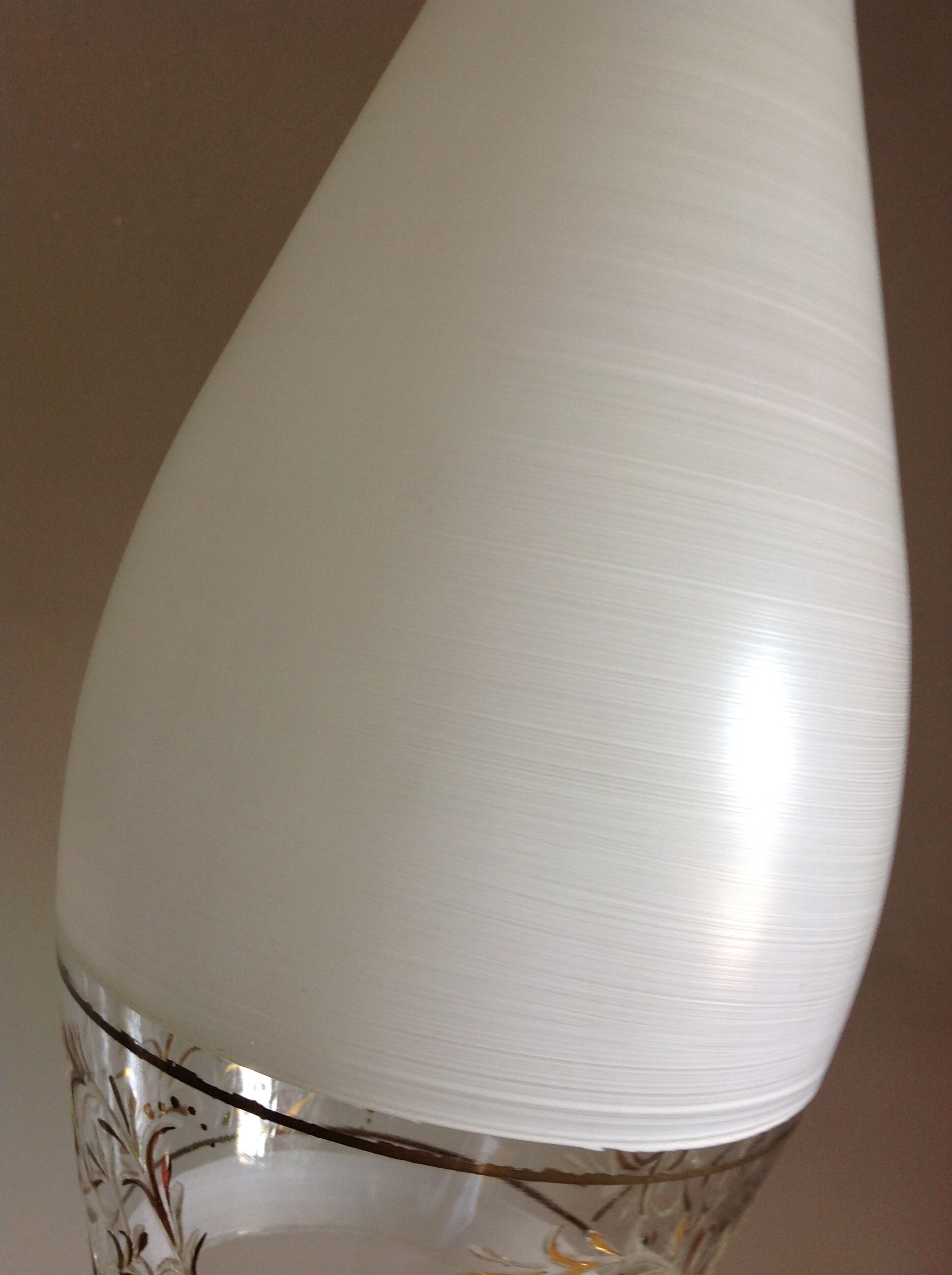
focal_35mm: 35
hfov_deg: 40.6
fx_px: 1287
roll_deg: -12.3
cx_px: 476
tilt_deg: -2.1
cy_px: 638
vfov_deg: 52.7
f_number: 2.4
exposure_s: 1/24
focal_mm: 4.28
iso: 50
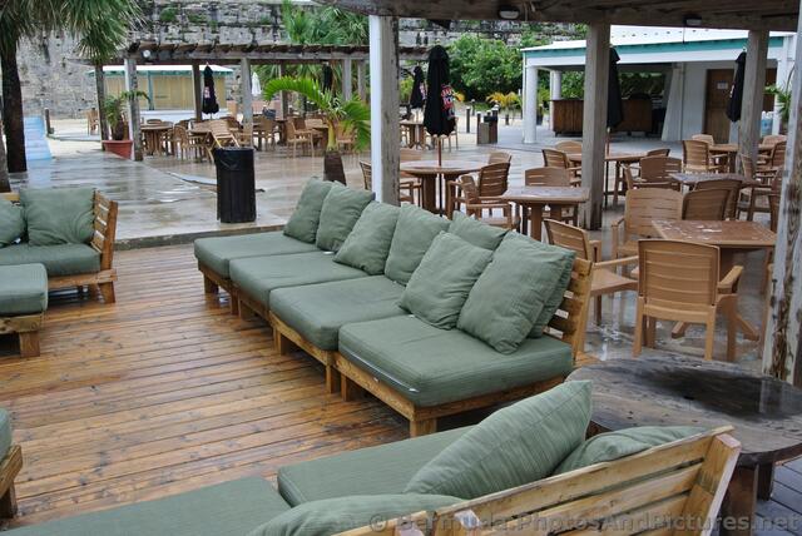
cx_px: 401
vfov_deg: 36.9
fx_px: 803
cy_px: 268
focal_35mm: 36
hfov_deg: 53.1
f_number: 4
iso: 100
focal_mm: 13.6
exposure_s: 1/250
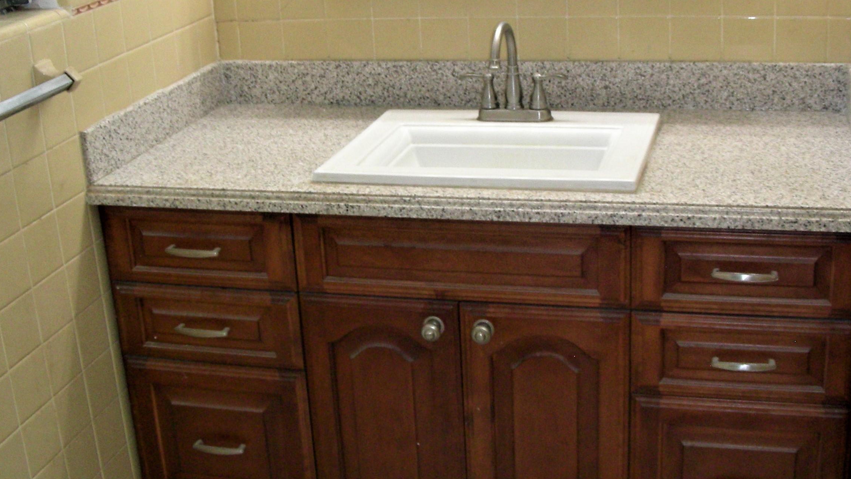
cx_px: 432
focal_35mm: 48
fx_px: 1083
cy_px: 145
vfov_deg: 24.7
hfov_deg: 42.9
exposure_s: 1/30.7
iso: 200
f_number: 3.5
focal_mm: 6.3
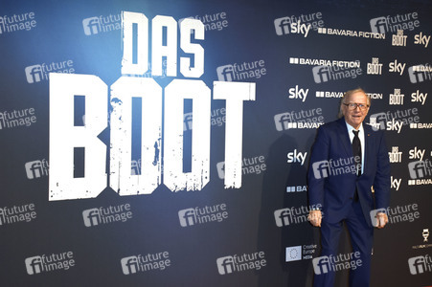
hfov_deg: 31.9
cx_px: 216
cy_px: 144
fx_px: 755
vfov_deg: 21.5
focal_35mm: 63
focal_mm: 42
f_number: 6.3
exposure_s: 1/160
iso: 640
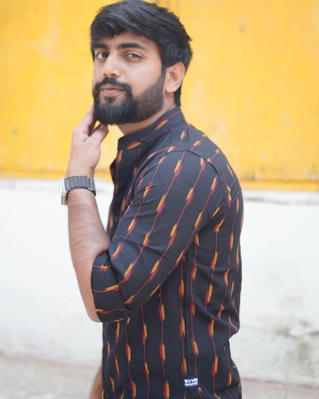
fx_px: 743
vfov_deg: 29.9
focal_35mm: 63
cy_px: 163
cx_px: 150
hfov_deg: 24.2
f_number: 1.8
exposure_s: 1/125
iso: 400
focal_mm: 50
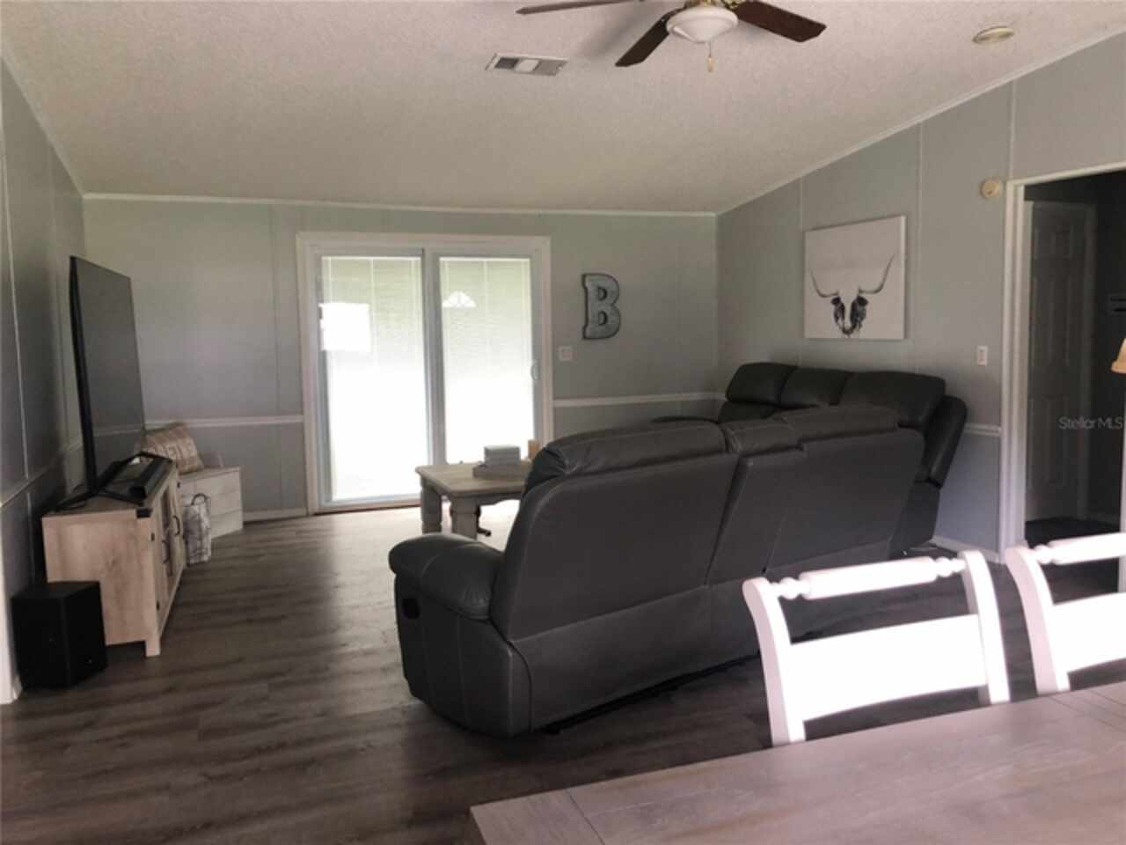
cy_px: 422
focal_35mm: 28
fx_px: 911
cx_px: 563
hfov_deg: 63.4
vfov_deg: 49.7
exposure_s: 1/15
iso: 40
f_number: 1.8
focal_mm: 3.99
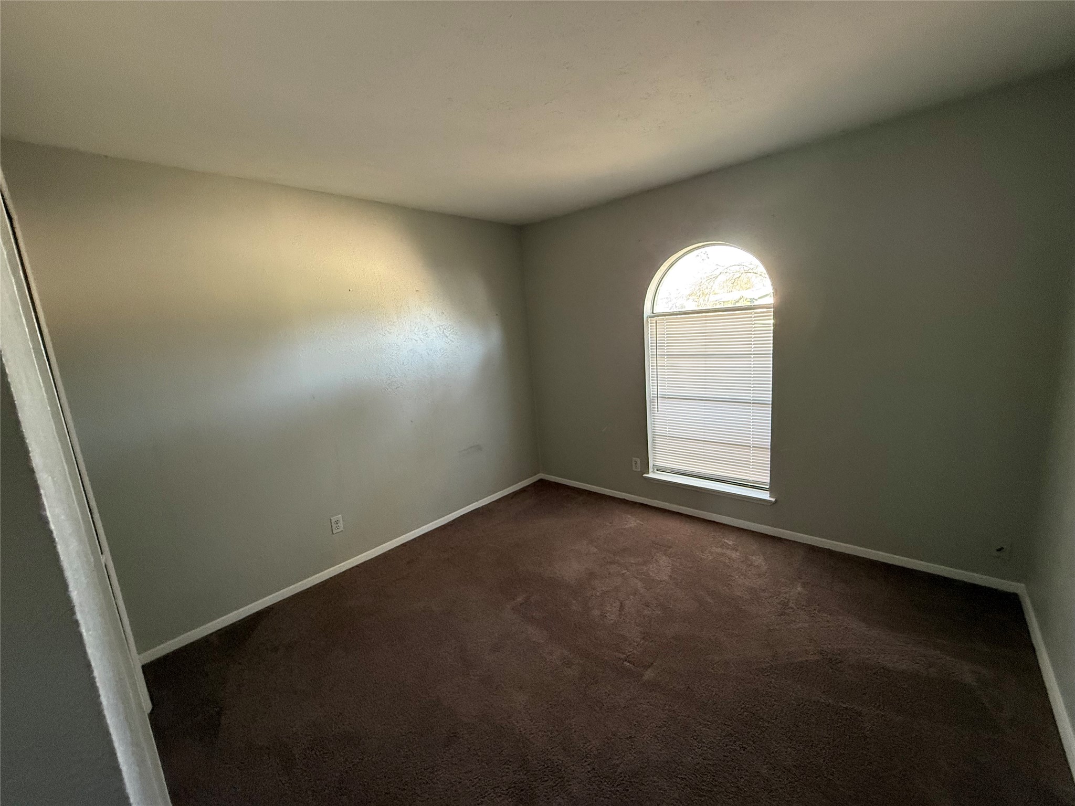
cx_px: 538
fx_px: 435
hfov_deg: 102.1
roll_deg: +4.1
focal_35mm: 14
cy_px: 403
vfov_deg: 85.7
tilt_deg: -10.0
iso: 400
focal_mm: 2.22
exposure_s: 1/60
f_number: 2.2
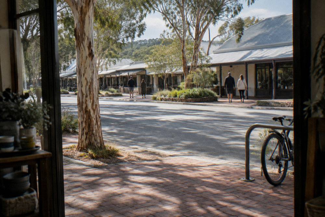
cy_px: 108
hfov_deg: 48.5
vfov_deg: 33.4
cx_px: 162
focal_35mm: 40
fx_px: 361
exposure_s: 1/1000
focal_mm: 40
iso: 400
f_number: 4.5
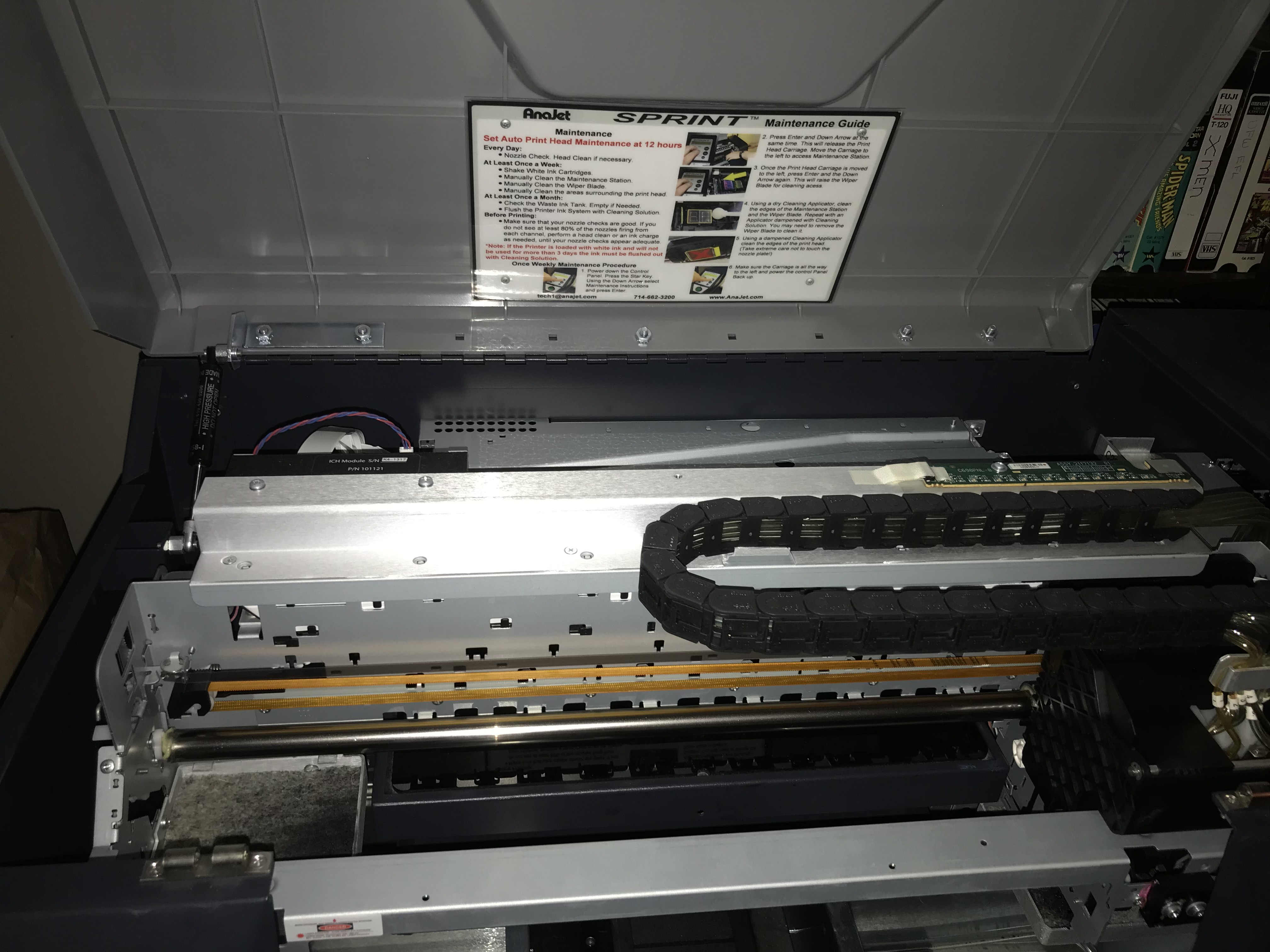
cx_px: 635
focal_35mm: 28
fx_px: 1027
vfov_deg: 49.7
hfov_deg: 63.4
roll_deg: -2.5
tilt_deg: -34.0
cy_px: 476
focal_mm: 3.99
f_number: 1.8
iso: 20
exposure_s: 1/23
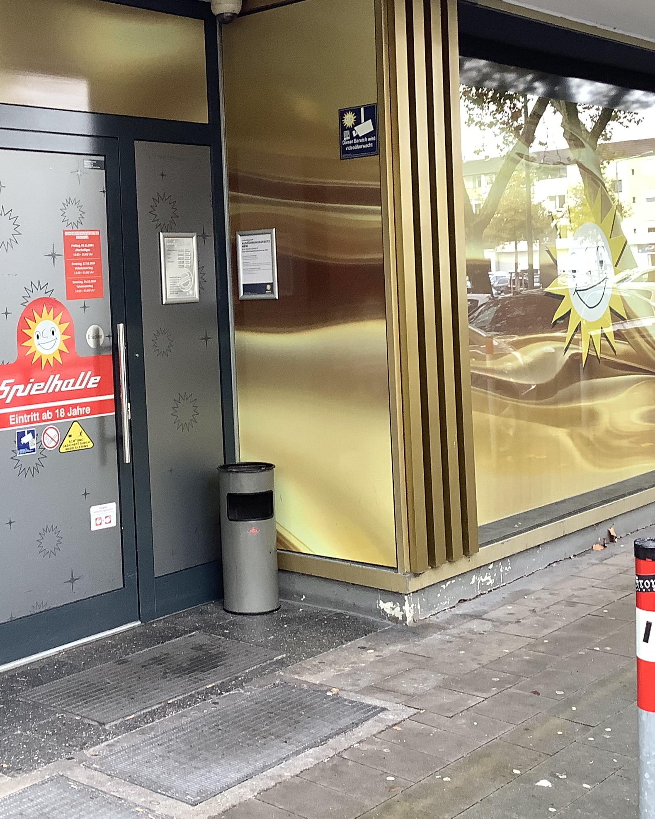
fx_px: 1212
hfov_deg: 30.0
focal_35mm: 50
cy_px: 322
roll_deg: +2.8
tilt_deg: -1.7
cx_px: 200
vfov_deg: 37.2
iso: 64
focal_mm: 3.3
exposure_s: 1/60
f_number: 2.4
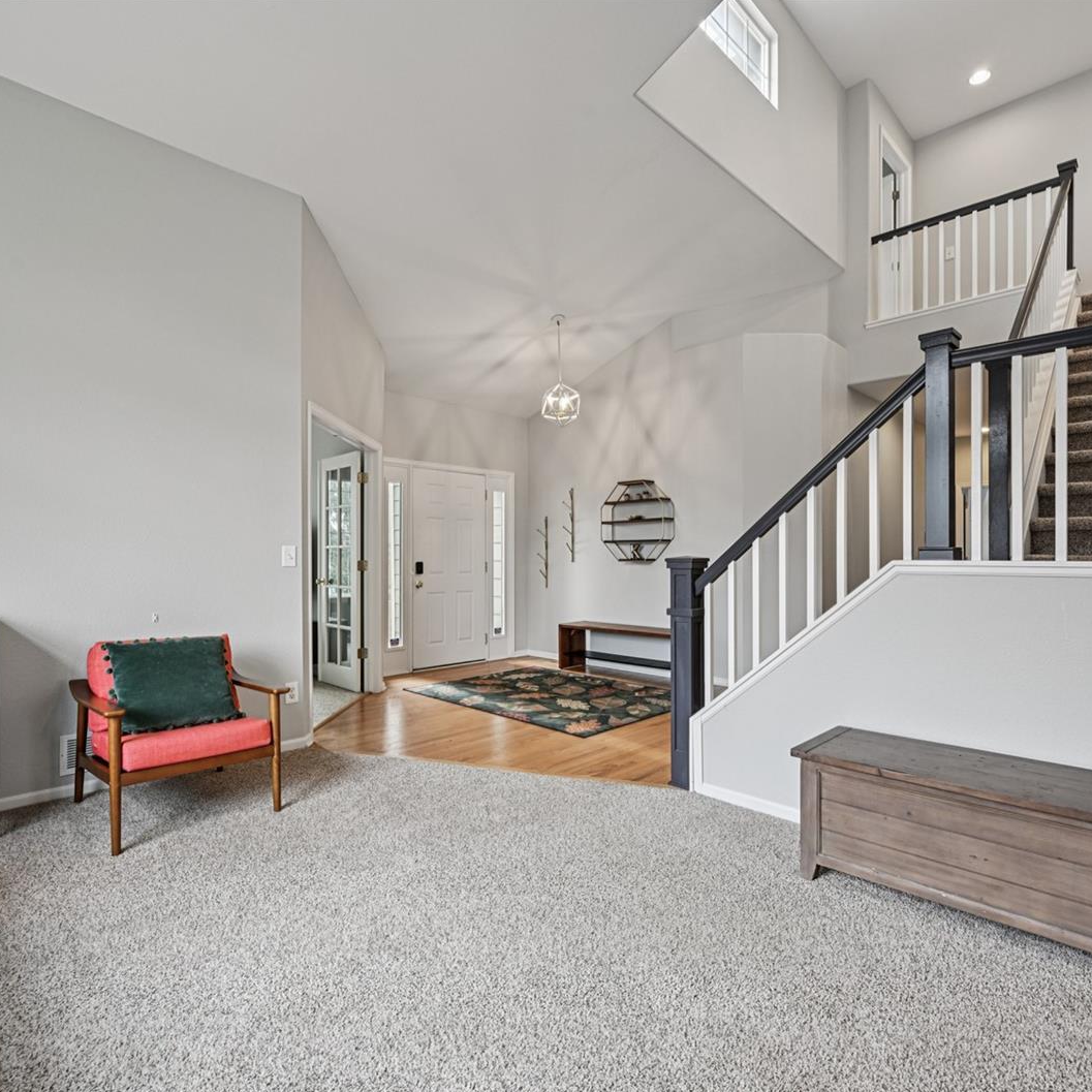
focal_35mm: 18
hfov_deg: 80.7
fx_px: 642
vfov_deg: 80.7
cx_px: 572
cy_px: 547
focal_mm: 14
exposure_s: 1/15
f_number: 8
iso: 360
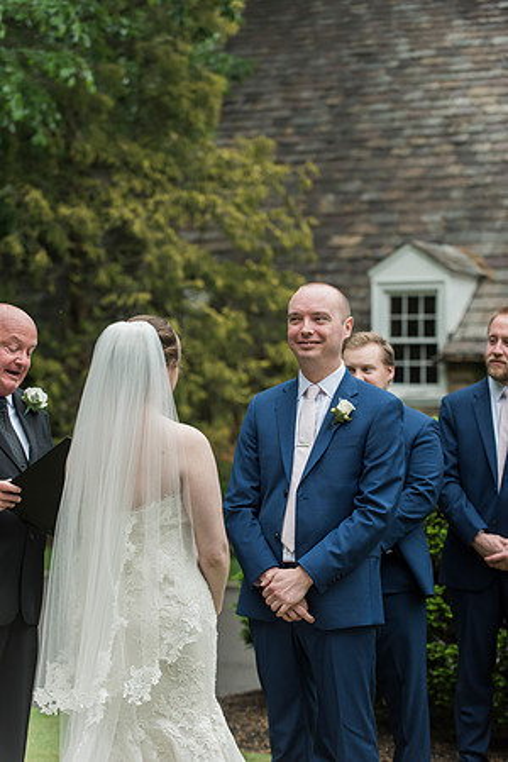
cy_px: 381
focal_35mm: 102
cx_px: 254
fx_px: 2159
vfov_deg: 20.0
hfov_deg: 13.4
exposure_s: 1/1000
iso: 800
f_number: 4
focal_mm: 102
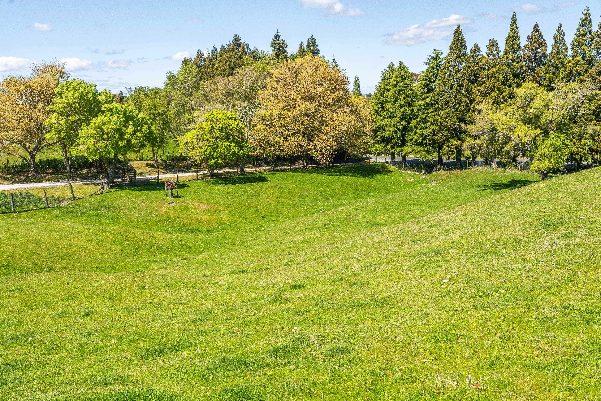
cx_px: 300
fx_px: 528
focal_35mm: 32
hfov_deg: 59.3
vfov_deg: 41.6
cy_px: 200
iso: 640
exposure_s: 1/640
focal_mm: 31.6
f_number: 8
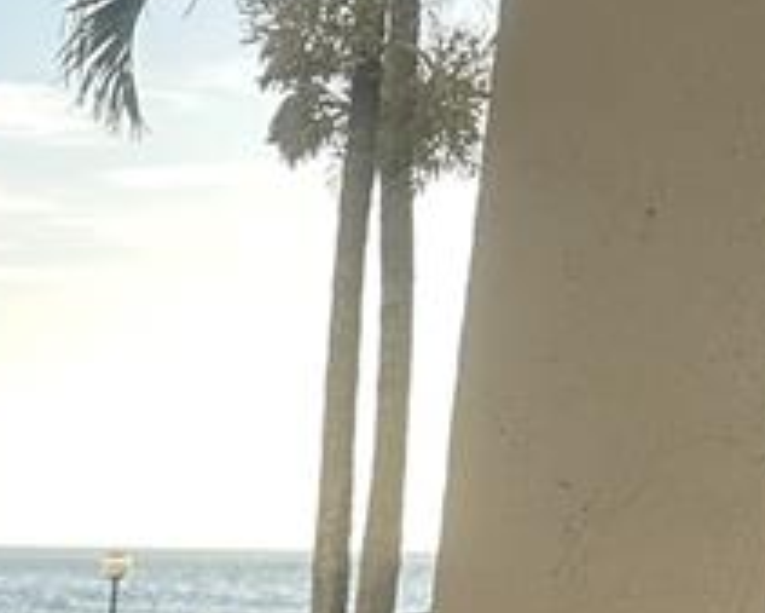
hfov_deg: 13.7
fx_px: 2786
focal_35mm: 123
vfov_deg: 11.5
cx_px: -689
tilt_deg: -13.1
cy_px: 1175
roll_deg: -1.1
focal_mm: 5.7
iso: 50
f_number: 1.5
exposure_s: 1/833
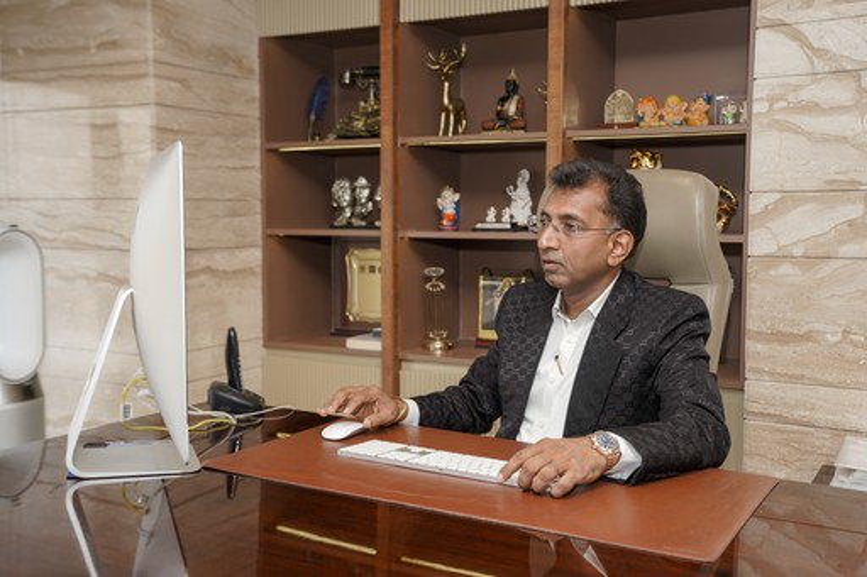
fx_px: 939
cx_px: 434
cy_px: 288
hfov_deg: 49.6
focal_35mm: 39
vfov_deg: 34.2
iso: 500
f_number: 4
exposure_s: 1/200
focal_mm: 39
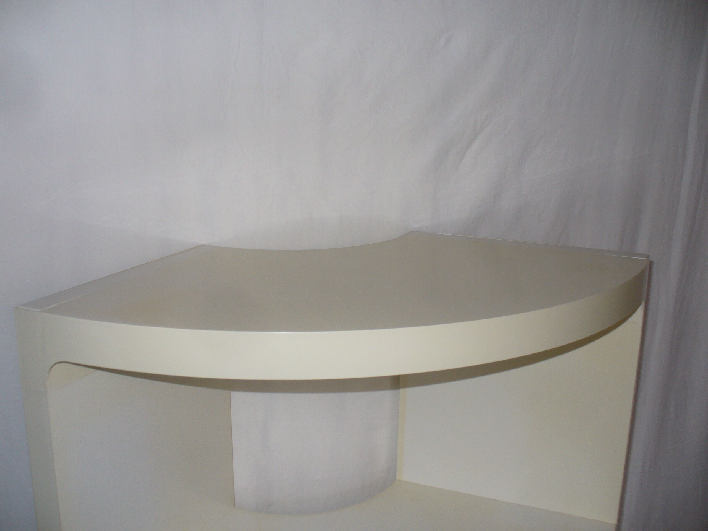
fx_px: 757
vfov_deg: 38.7
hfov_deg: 50.1
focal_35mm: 37
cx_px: 354
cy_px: 266
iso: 100
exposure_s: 1/30
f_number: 2.8
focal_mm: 6.1
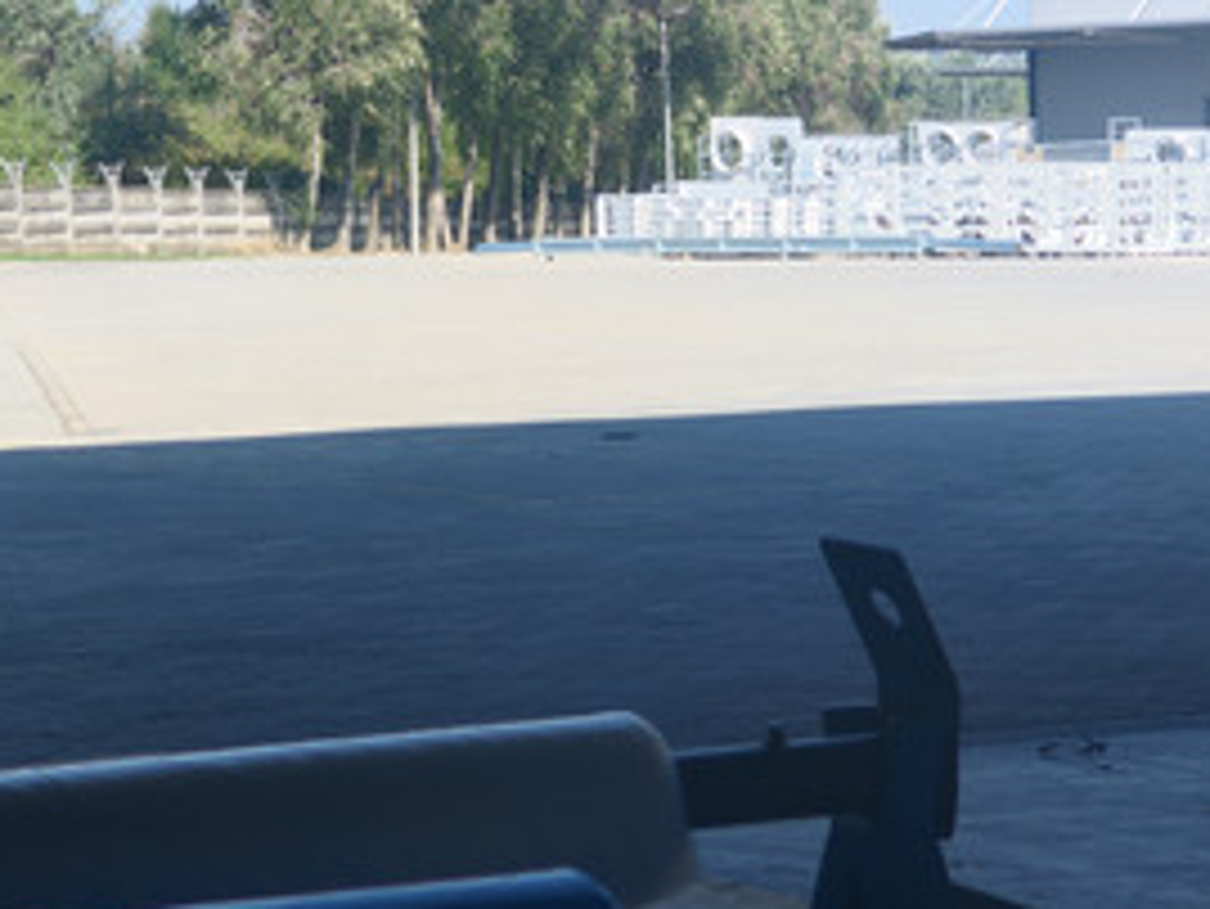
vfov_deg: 12.6
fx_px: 4092
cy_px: 115
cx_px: 490
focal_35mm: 117
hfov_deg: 16.8
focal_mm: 7.06
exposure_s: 1/622
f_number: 2
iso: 54
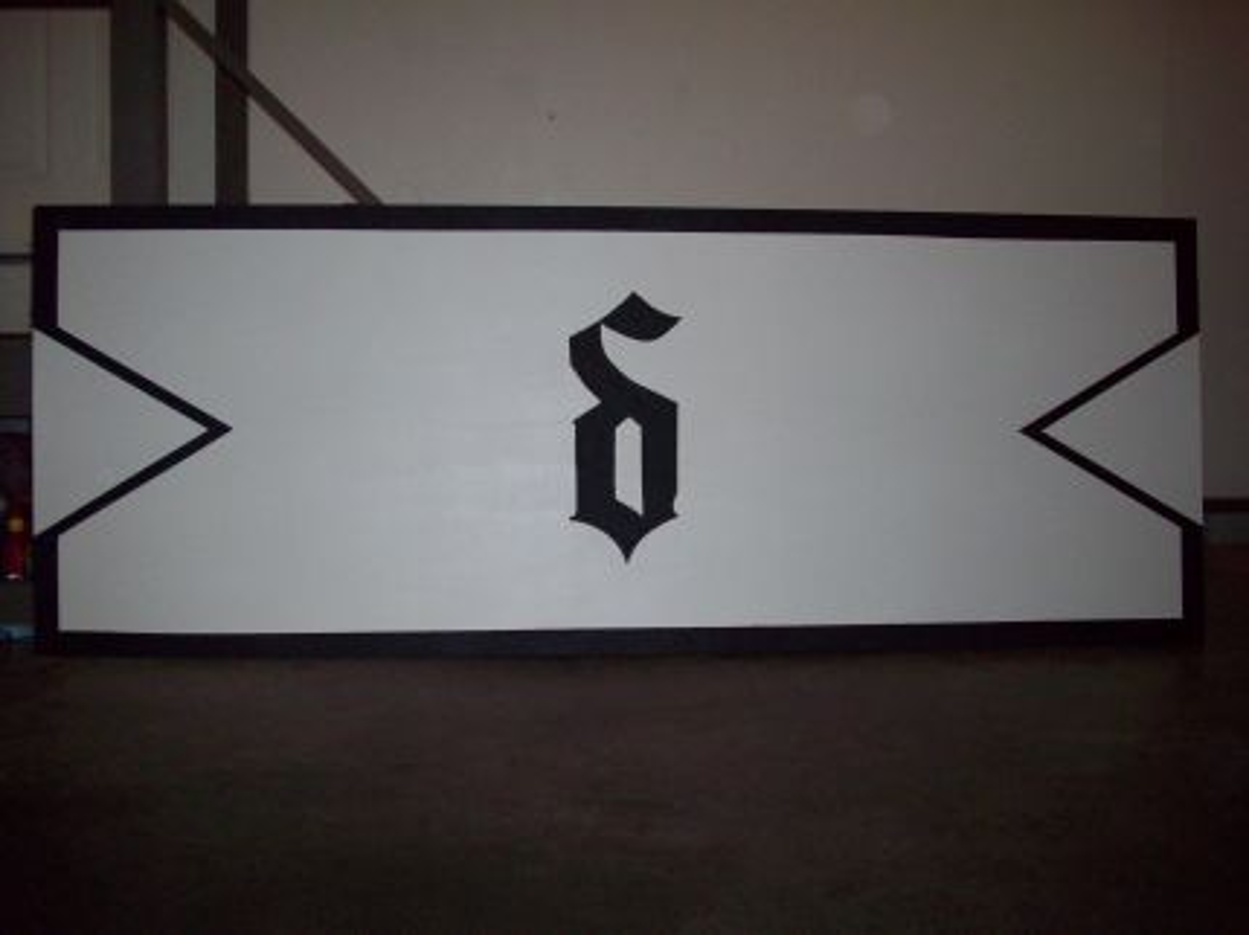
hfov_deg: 50.2
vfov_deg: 38.6
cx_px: 624
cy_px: 468
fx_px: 1334
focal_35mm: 37
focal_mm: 6.2
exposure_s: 1/45
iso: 160
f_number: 2.8
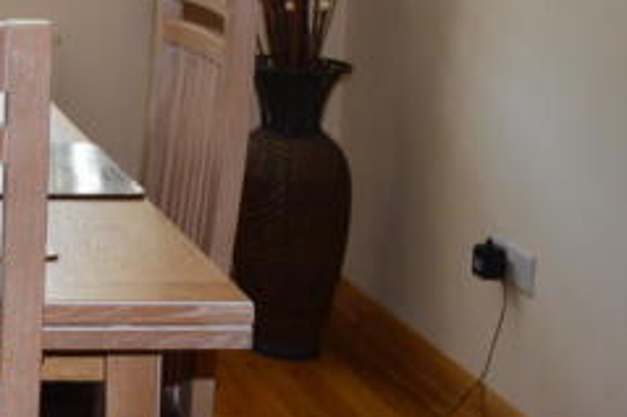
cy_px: -3
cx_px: -215
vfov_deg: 17.9
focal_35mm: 74
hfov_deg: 23.7
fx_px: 1288
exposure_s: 1/100
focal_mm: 18
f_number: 5
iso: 250
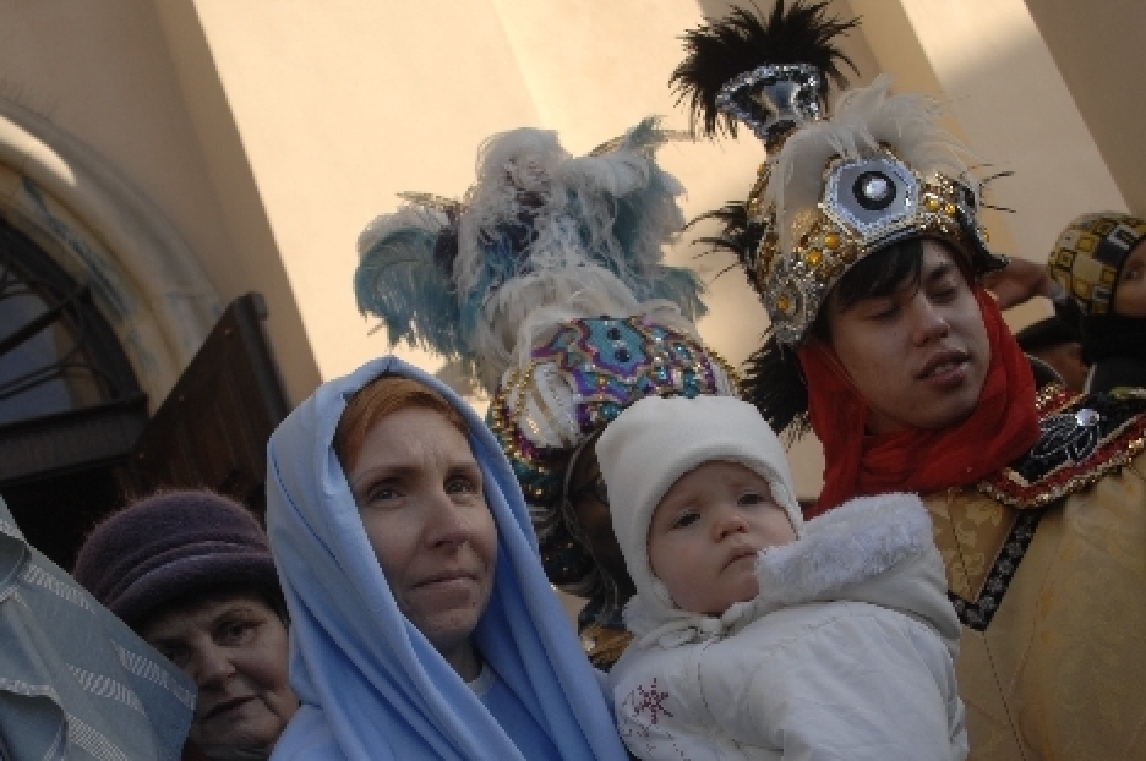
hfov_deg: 36.9
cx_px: 490
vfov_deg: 24.9
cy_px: 513
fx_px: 1713
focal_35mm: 54
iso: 100
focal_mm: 21
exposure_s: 1/400
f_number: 3.5
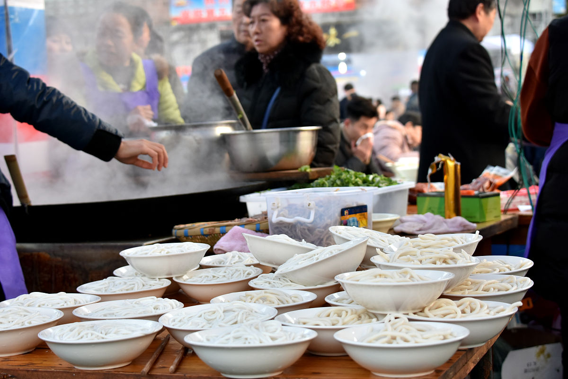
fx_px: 1042
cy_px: 190
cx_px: 284
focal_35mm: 66
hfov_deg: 30.5
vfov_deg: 20.6
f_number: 4.5
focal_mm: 44
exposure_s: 1/125
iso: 400
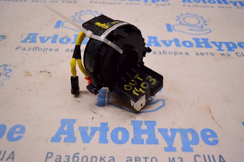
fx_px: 203
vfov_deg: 43.5
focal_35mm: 30
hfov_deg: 62.0
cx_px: 122
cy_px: 81
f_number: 4
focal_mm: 20
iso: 1600
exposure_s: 1/400
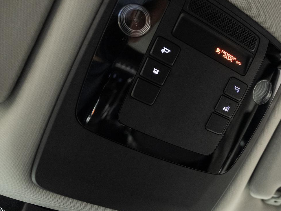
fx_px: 300
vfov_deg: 38.6
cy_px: 97
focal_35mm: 37
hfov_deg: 48.9
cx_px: 197
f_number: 2.8
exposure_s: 1/50
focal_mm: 24
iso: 1000
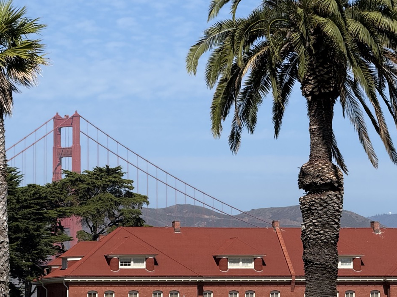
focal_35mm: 205
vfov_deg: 7.2
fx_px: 2350
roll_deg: +0.6
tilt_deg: +5.2
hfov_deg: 9.7
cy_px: 118
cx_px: 199
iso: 50
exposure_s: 1/1650
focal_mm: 15.66
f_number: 2.8
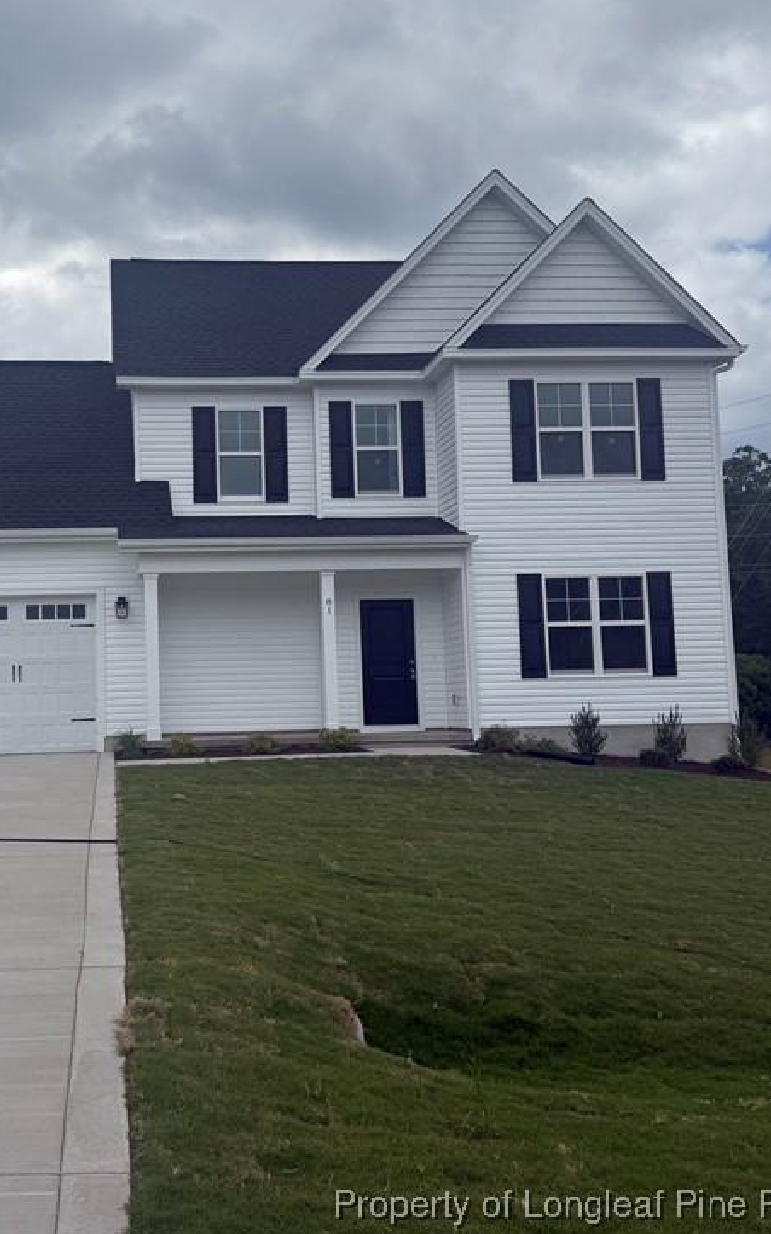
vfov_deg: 54.0
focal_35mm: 36
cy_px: 588
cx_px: 210
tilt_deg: +5.4
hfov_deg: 34.7
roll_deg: +1.2
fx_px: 1211
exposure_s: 1/9091
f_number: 1.78
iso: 80
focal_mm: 6.76
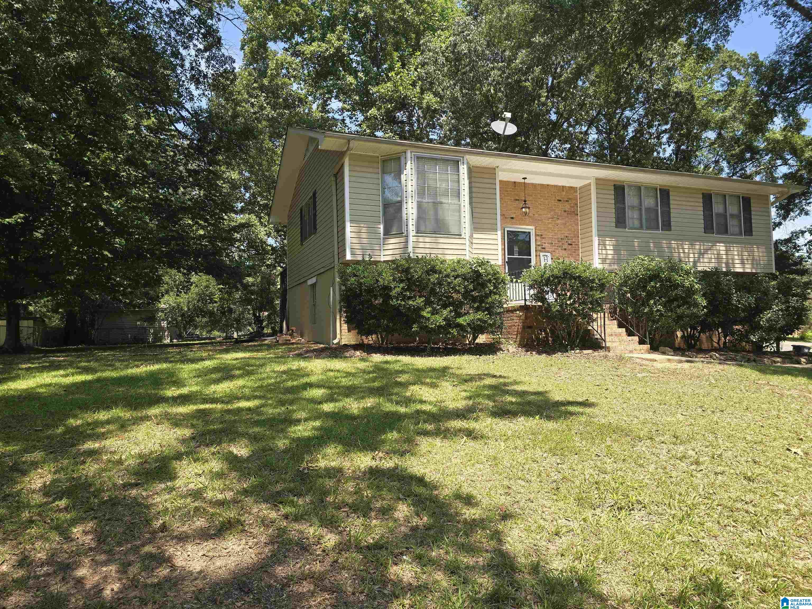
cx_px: 406
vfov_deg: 58.9
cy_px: 304
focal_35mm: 23
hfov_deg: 73.9
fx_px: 540
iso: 12
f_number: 1.7
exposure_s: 1/217
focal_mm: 6.3
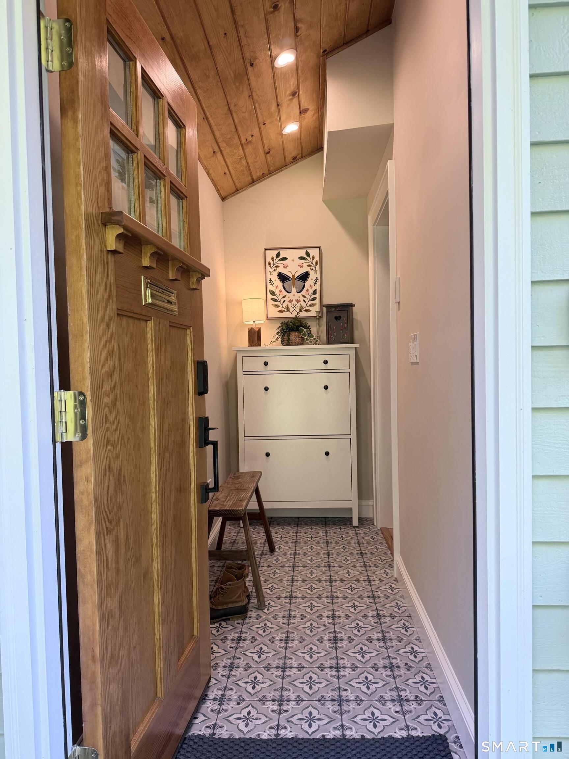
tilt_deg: -1.4
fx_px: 526
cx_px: 284
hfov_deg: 56.8
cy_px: 380
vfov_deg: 71.6
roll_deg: +0.7
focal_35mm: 24
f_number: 1.78
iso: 125
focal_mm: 6.76
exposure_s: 1/142
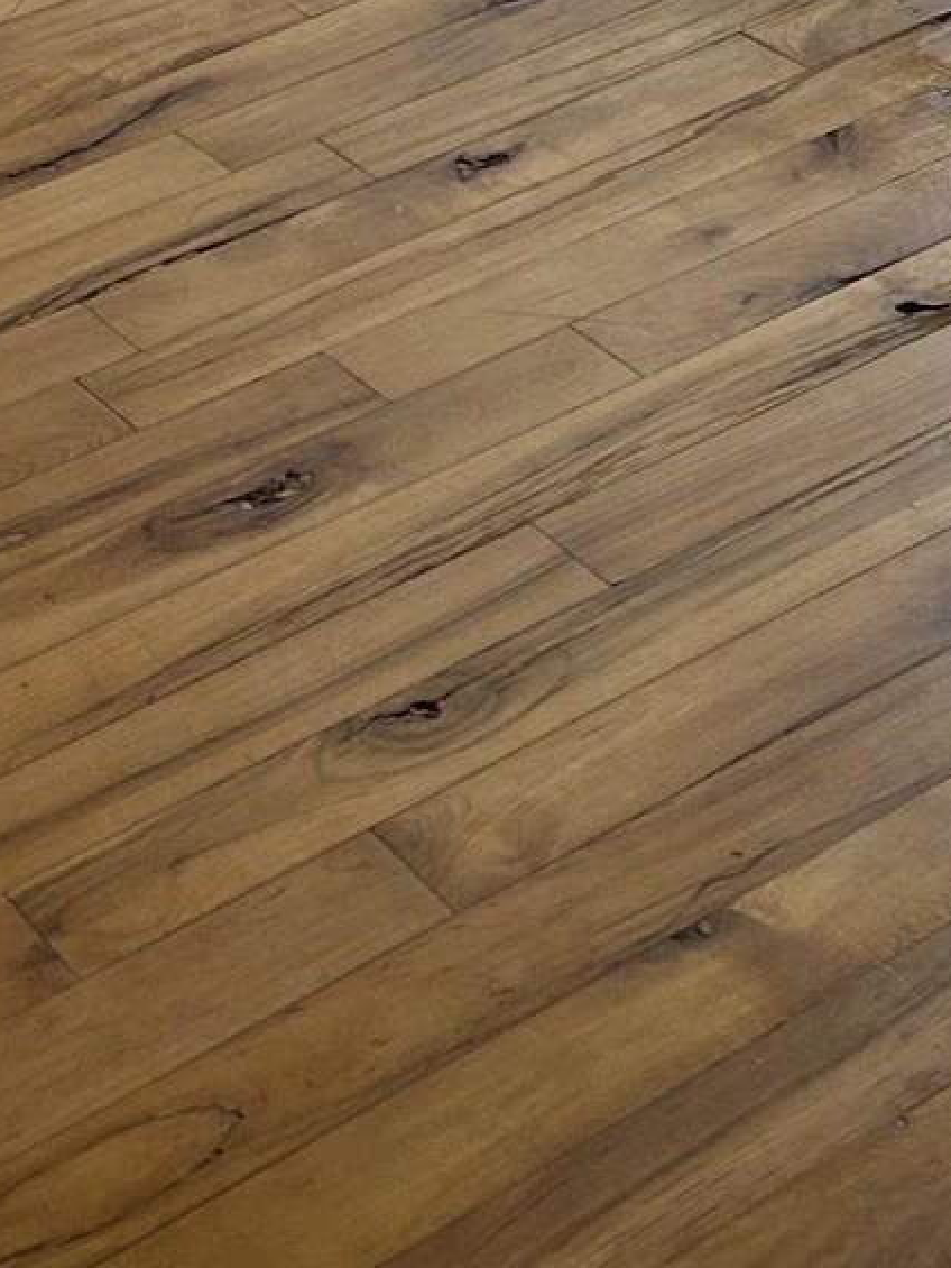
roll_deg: +4.1
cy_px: -1156
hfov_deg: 13.9
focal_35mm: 106
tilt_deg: -9.9
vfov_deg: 15.4
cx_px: 733
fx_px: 3881
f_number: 1.5
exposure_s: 1/533
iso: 50
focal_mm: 5.7
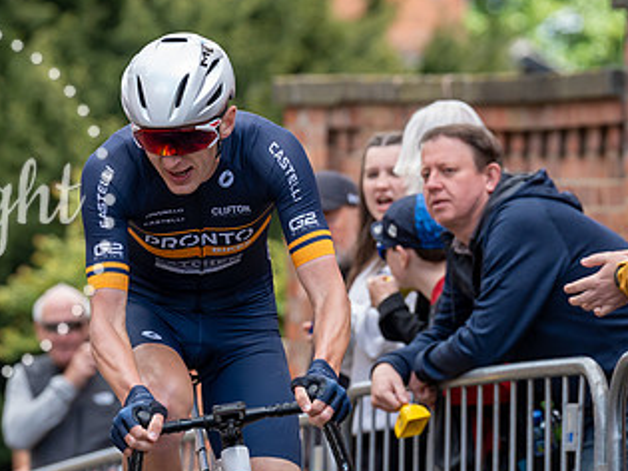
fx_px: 6420
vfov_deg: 4.2
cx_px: 237
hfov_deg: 5.6
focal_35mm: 354
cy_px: 101
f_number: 5
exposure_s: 1/1000
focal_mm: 200
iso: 1250
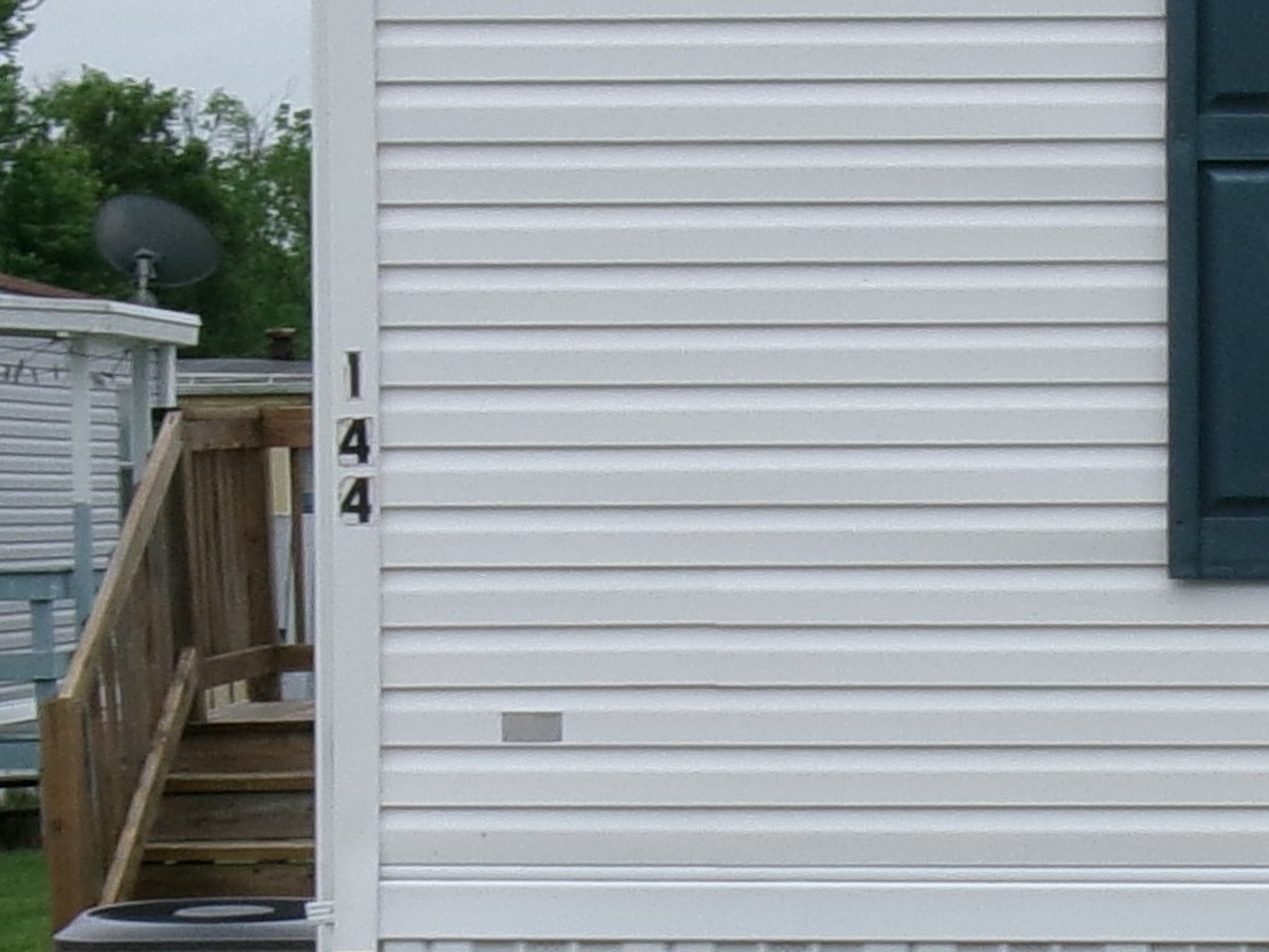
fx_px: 3666
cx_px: 1408
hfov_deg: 18.8
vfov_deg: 14.8
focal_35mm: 100
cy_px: 356
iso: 100
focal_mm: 5.1
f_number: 10.8
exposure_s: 1/70
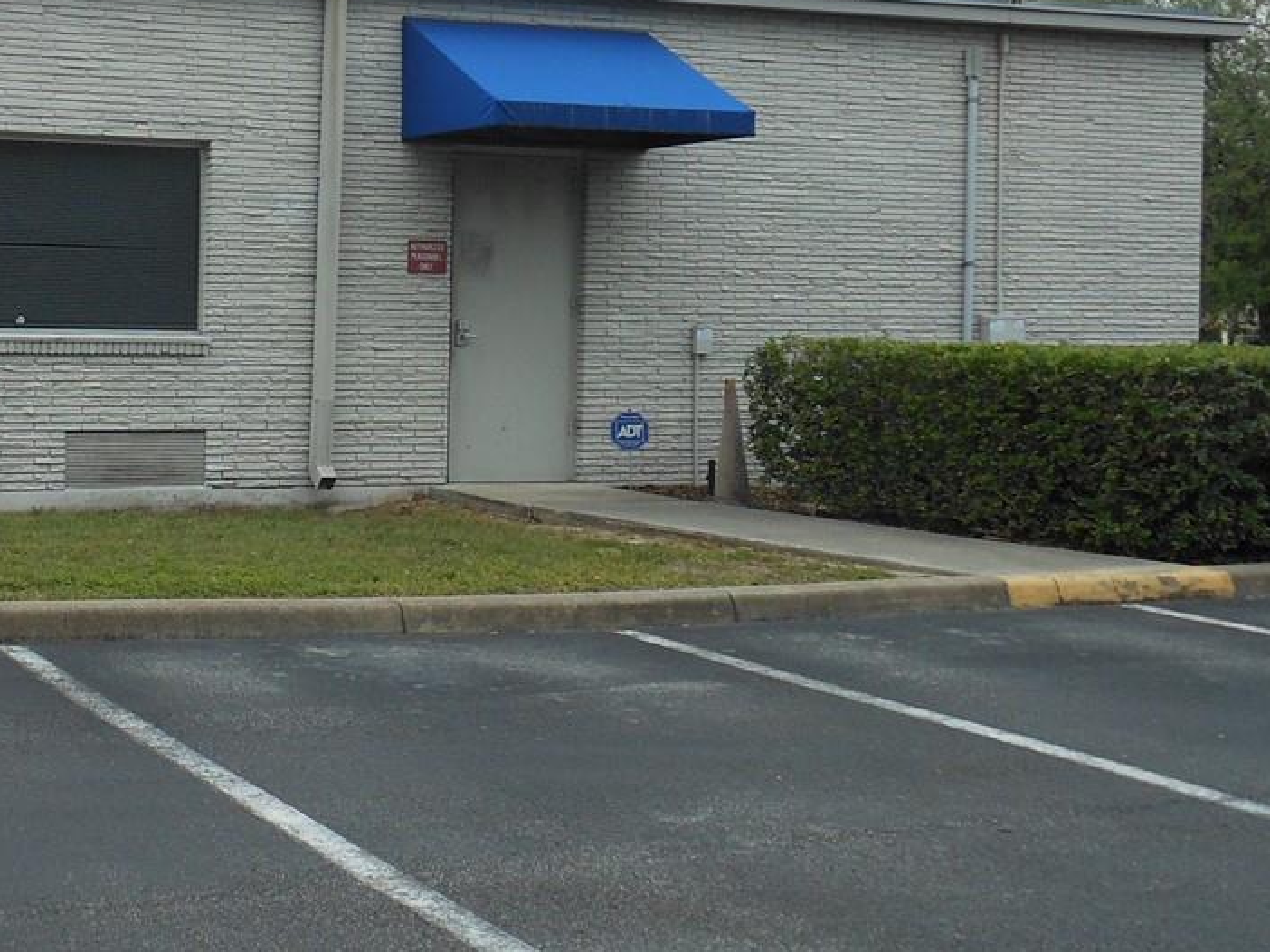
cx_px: 157
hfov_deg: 32.3
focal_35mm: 57
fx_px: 2091
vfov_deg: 25.2
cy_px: 190
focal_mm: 4.5
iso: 80
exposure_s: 1/640
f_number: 3.2
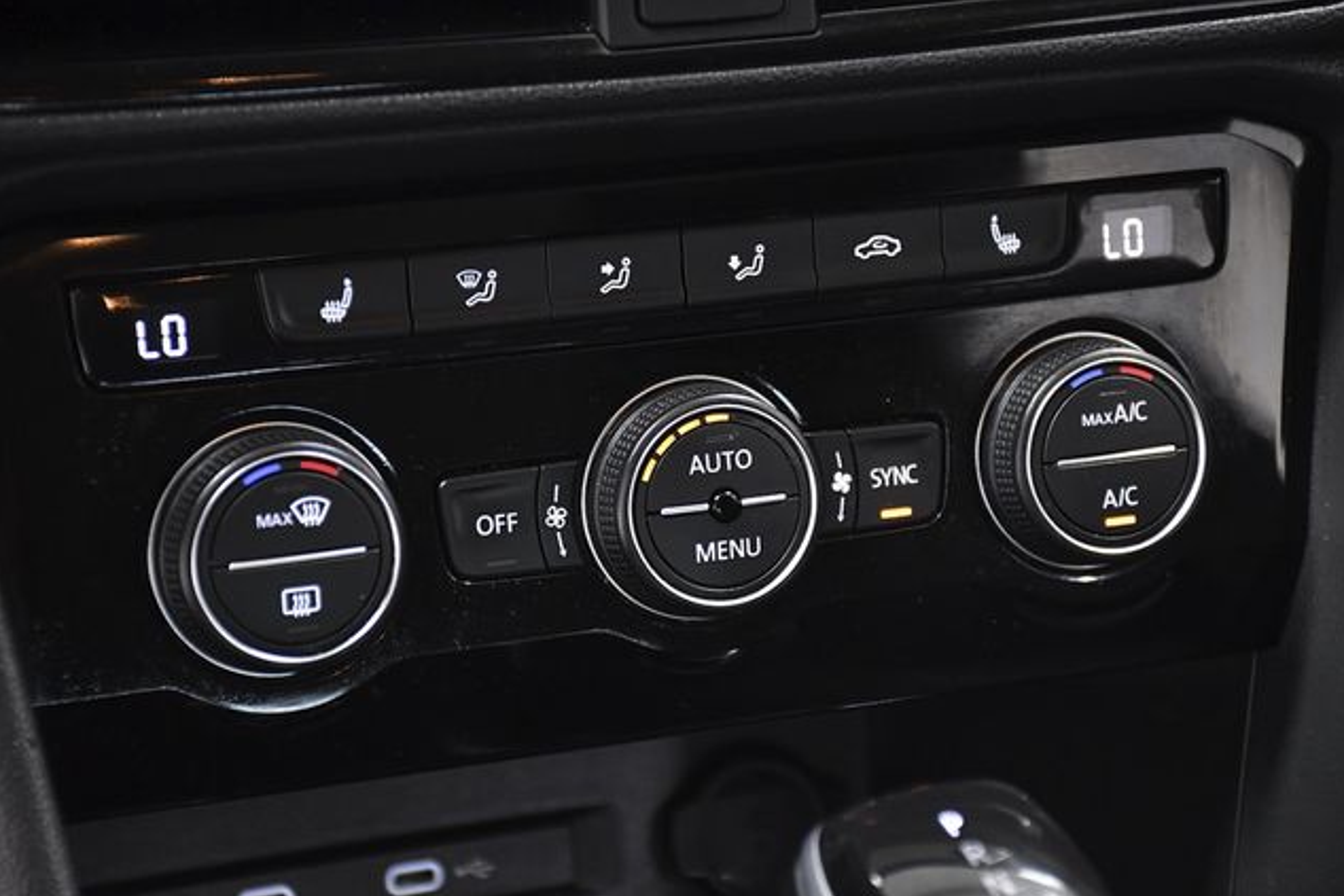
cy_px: 450
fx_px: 4219
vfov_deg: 12.1
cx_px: 674
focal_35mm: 113
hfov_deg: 18.1
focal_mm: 75
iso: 2000
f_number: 5.6
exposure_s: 1/50
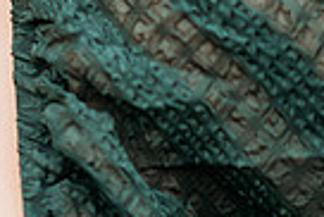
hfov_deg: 5.6
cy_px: 118
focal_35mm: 362
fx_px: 3261
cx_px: -336
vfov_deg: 3.8
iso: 125
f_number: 2.2
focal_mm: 85
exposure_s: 1/400
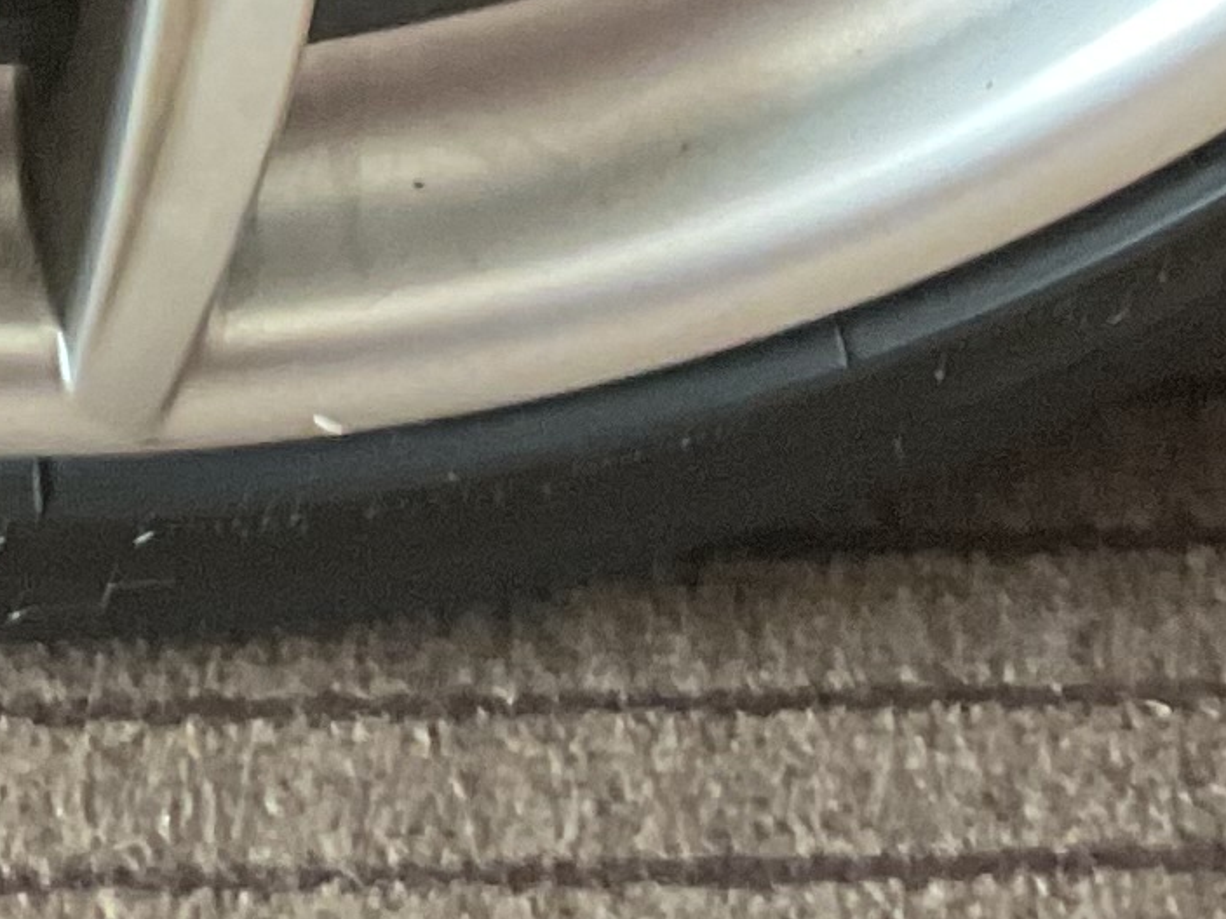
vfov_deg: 8.1
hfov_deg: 11.8
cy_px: -1389
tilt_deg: -35.7
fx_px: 5879
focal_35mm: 166
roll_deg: -10.5
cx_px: 35
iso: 200
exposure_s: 1/60
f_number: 1.8
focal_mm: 3
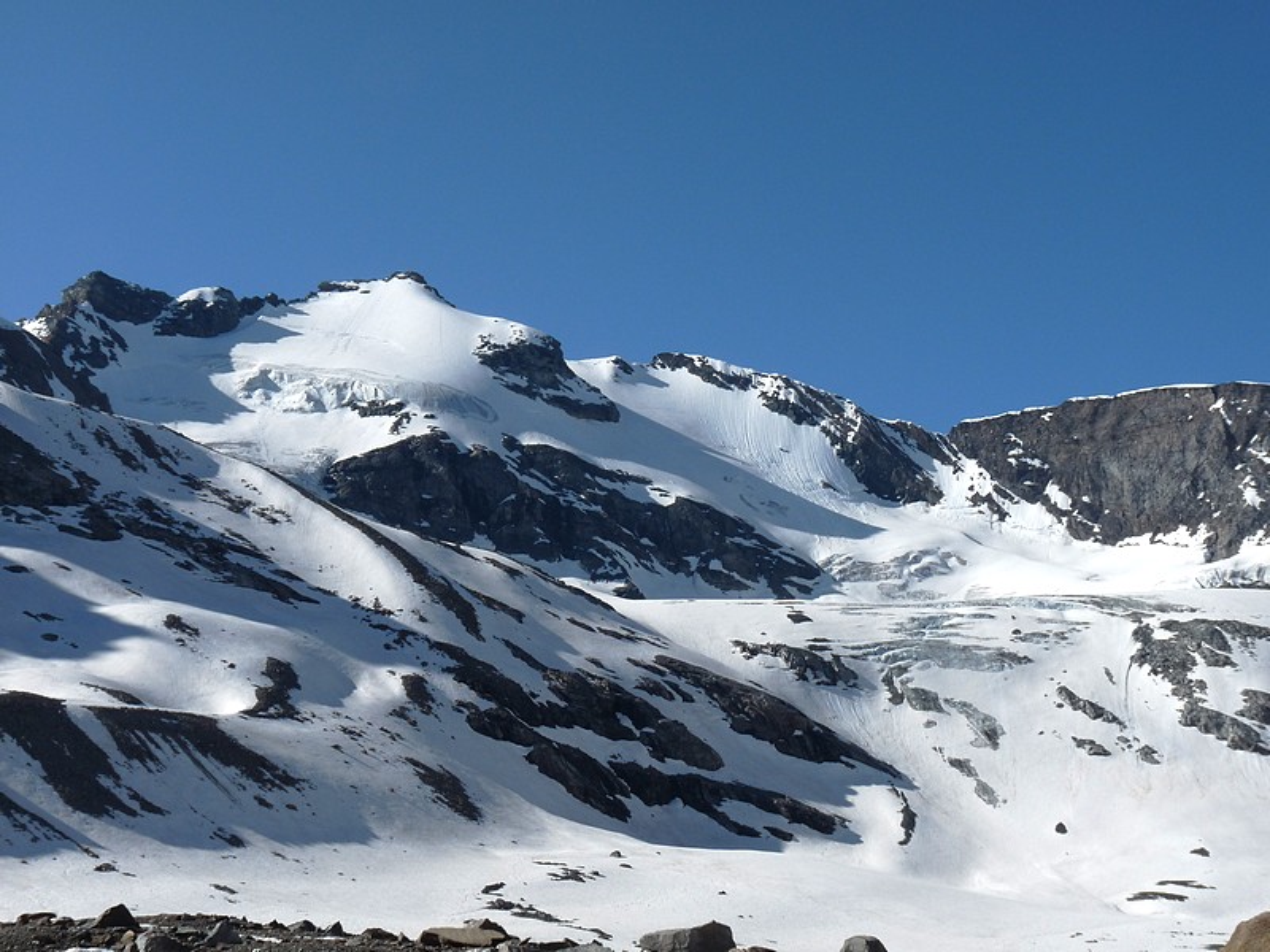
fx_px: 2458
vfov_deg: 21.9
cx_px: 635
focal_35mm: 67
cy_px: 476
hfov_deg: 29.0
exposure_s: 1/400
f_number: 7.1
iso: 100
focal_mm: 11.9
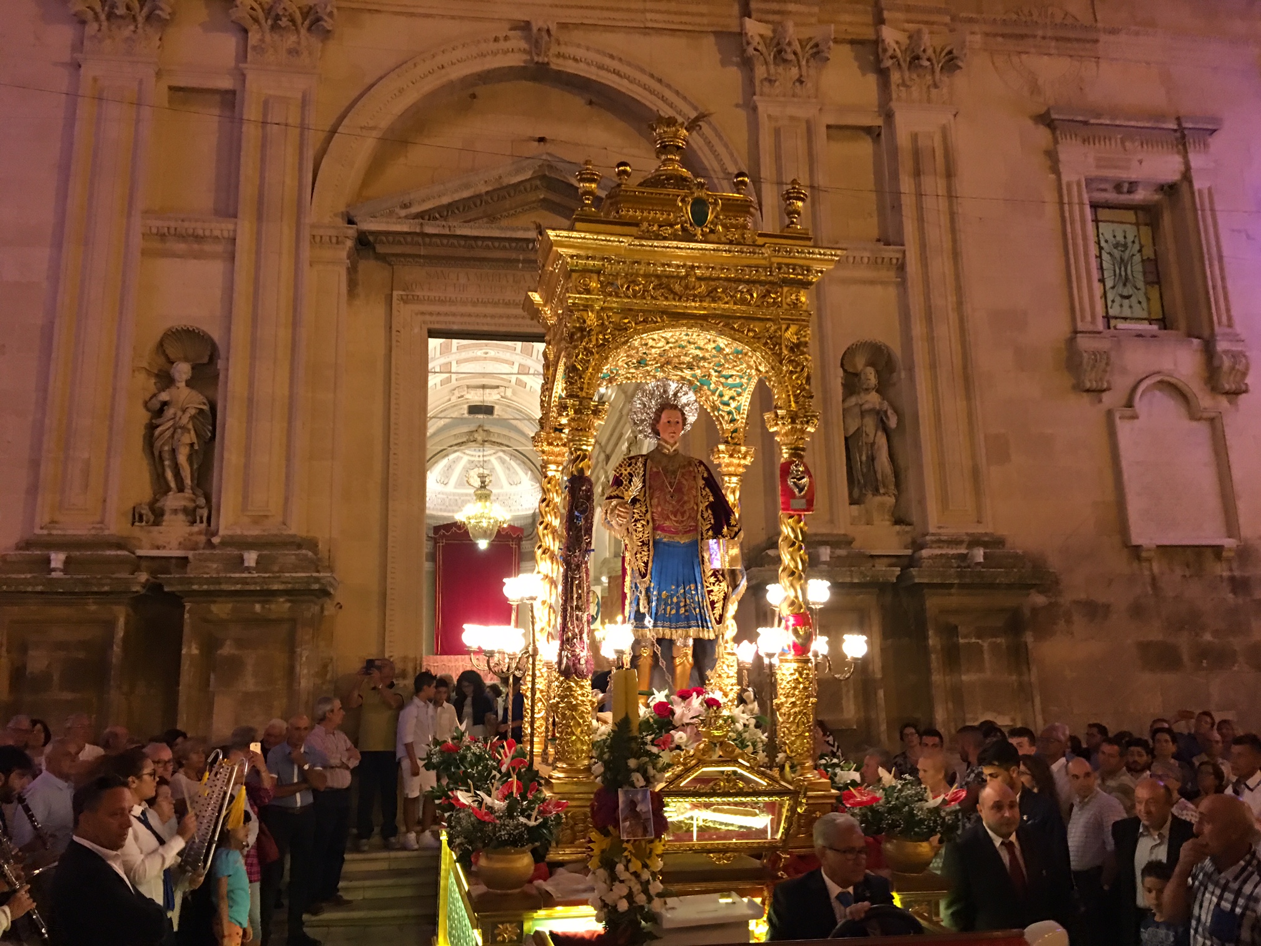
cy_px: 473
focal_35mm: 29
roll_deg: -1.5
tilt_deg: +13.7
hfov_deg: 61.7
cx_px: 630
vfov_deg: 48.2
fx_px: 1056
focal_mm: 4.15
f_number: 2.2
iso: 80
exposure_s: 1/10
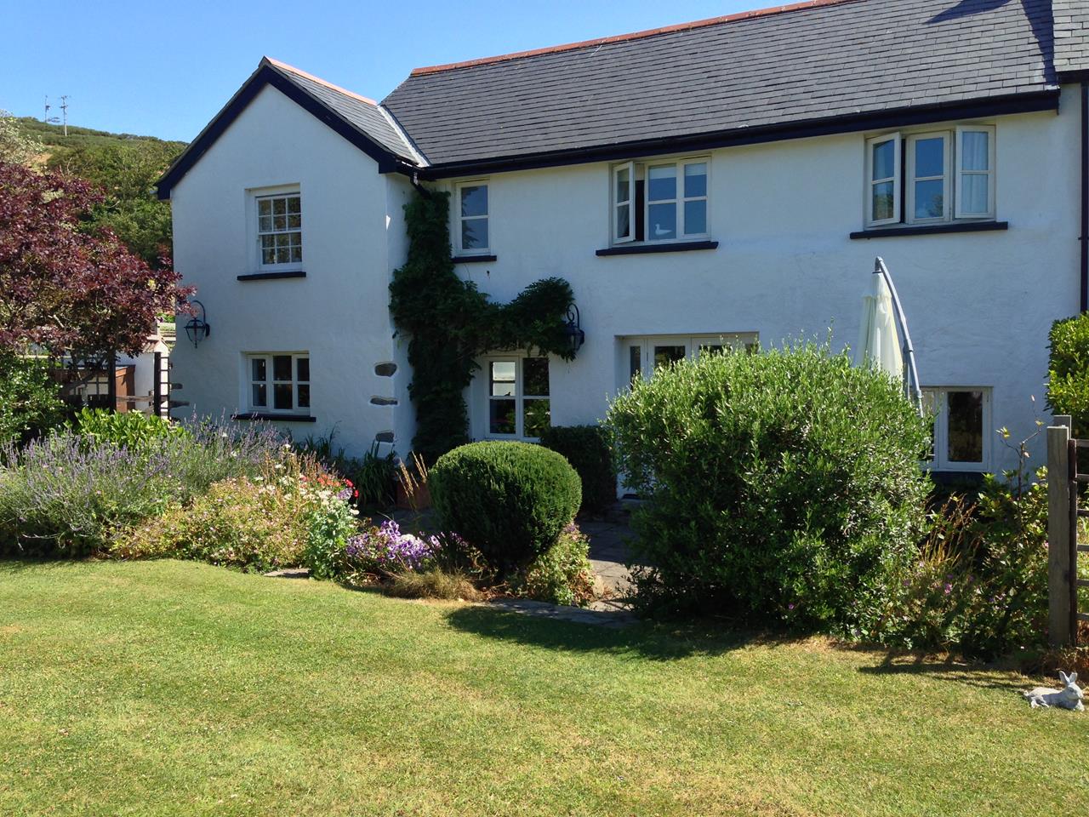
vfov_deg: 42.9
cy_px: 408
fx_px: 1038
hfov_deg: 55.4
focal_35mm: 33
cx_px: 544
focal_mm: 4.13
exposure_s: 1/686
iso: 50
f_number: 2.4
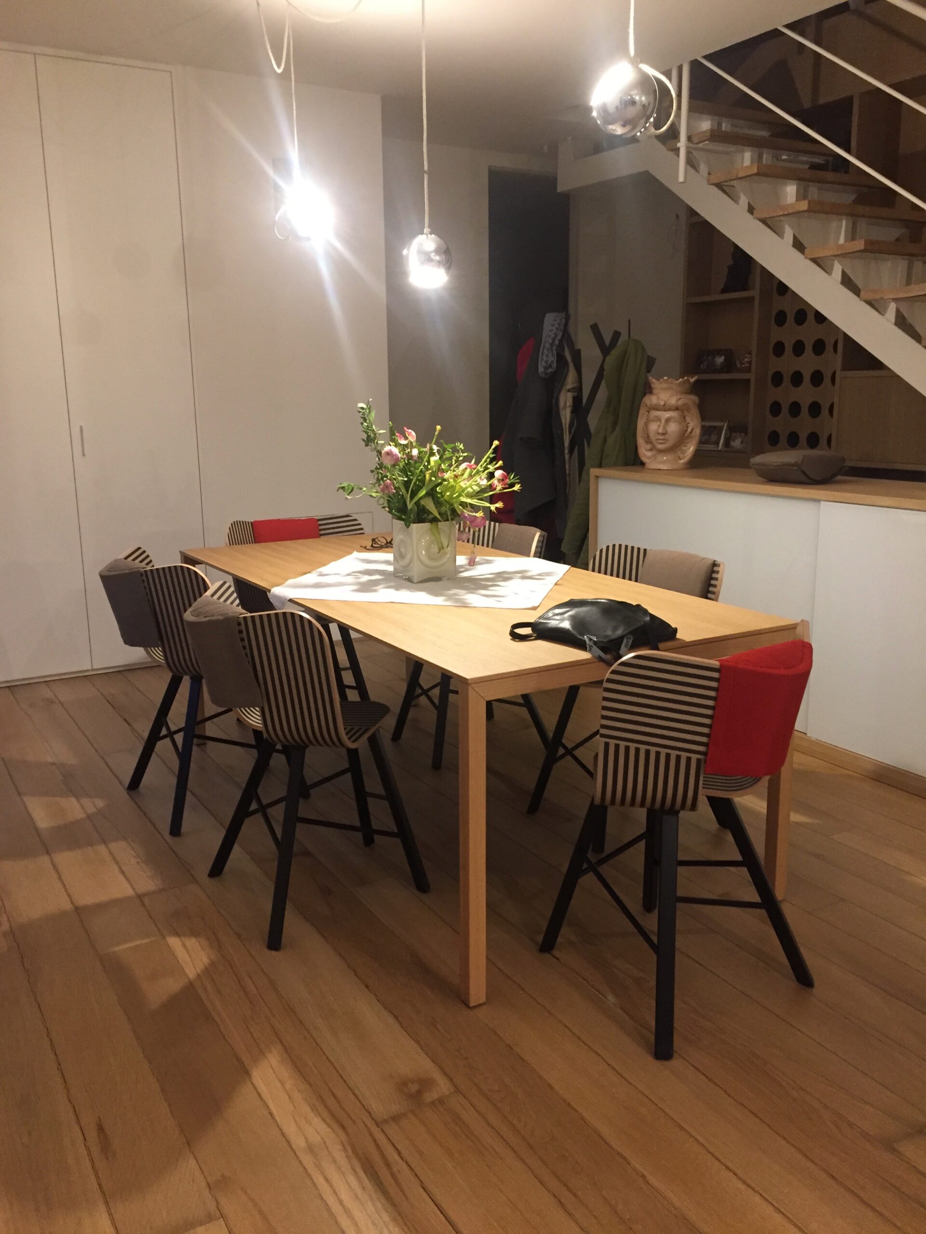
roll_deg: +0.5
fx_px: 1034
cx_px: 463
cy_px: 617
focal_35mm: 29
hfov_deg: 48.2
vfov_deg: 61.7
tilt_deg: -13.5
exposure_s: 1/20
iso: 250
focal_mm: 4.15
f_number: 2.2
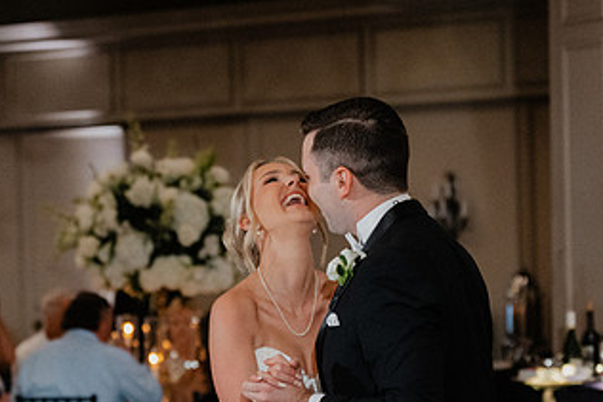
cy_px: 325
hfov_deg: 13.3
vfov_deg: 8.9
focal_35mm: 154
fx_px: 2581
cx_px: 267
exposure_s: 1/160
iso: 2500
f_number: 2.8
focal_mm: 70
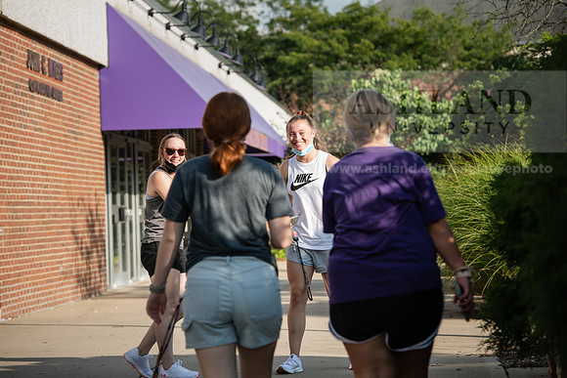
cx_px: 284
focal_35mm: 145
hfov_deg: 14.2
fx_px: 2284
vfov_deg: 9.5
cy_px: 189
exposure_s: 1/400
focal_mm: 145
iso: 160
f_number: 5.6
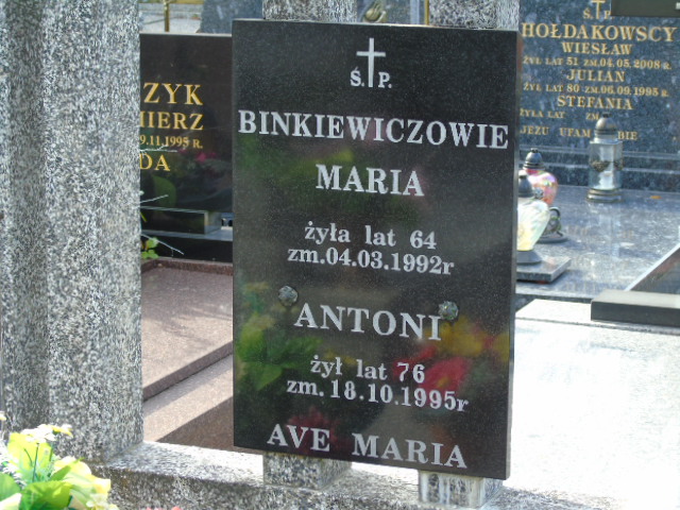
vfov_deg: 15.7
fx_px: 1847
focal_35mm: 94
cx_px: 340
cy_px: 255
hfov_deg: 20.9
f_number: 4.3
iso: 80
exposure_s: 1/50
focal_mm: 17
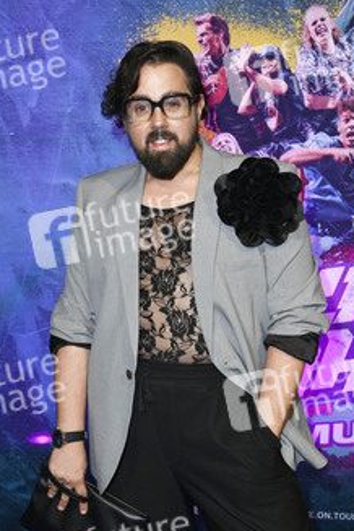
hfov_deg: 24.6
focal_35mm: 55
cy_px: 312
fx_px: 811
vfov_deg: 36.1
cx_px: 159
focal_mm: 45
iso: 1250
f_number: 5
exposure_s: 1/250
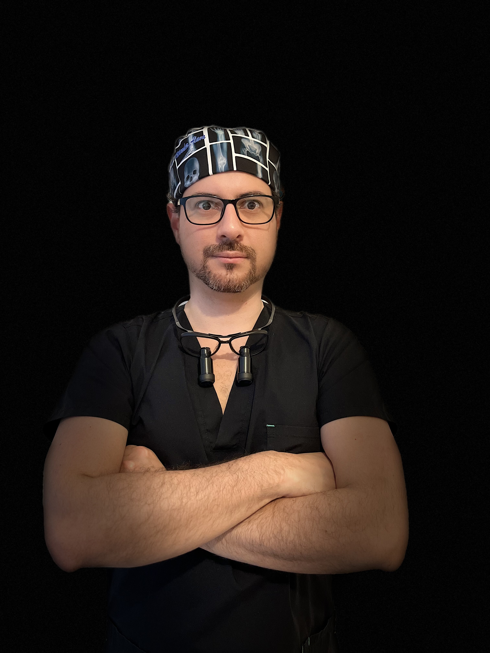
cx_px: 245
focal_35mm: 26
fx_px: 491
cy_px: 326
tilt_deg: -0.6
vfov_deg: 67.3
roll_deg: -0.6
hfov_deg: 53.1
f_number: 1.6
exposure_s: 1/45
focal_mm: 5.1
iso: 500
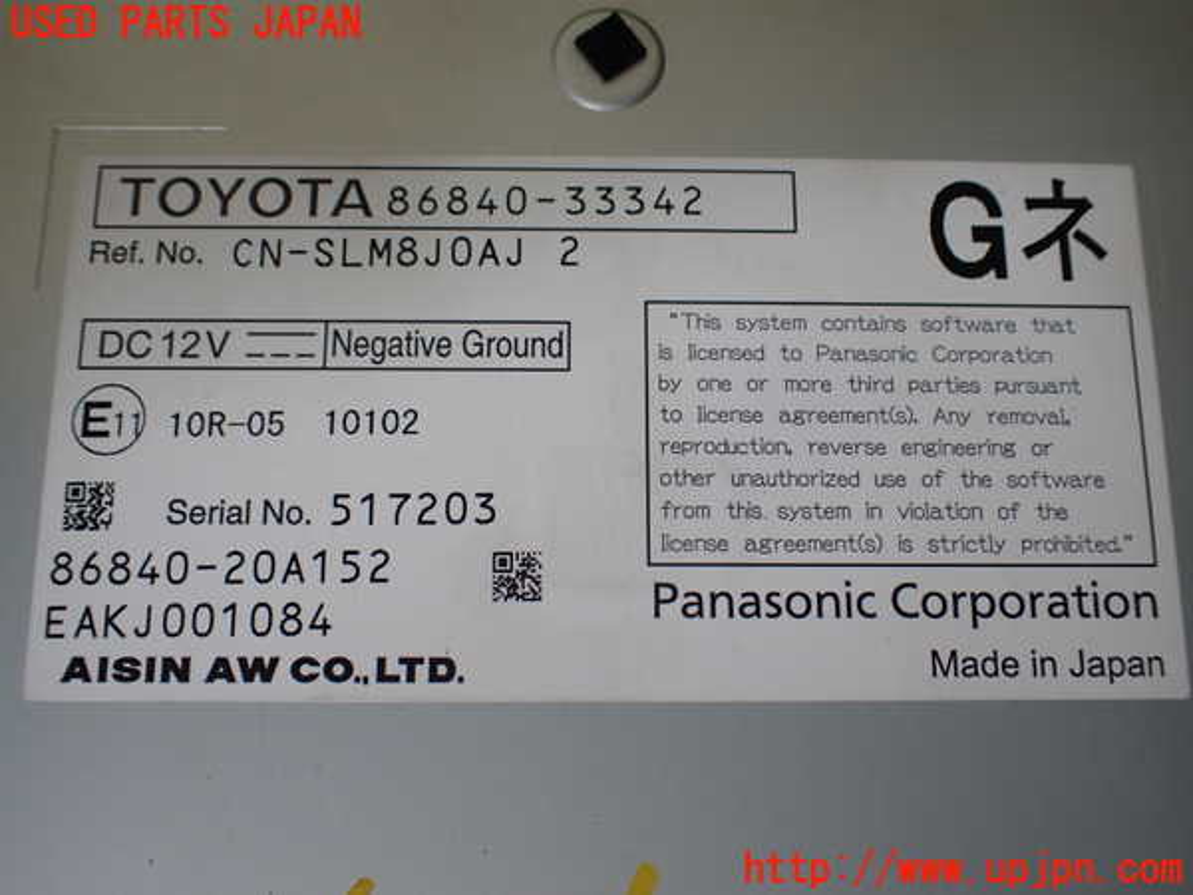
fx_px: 1034
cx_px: 596
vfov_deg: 46.8
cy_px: 448
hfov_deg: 60.0
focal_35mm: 30
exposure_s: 1/160
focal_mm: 5.4
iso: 100
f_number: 2.3
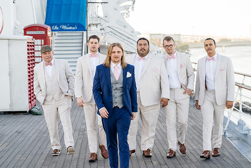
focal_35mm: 85
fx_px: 593
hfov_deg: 23.9
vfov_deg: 16.1
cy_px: 84
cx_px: 126
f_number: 5
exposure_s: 1/250
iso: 320
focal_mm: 85
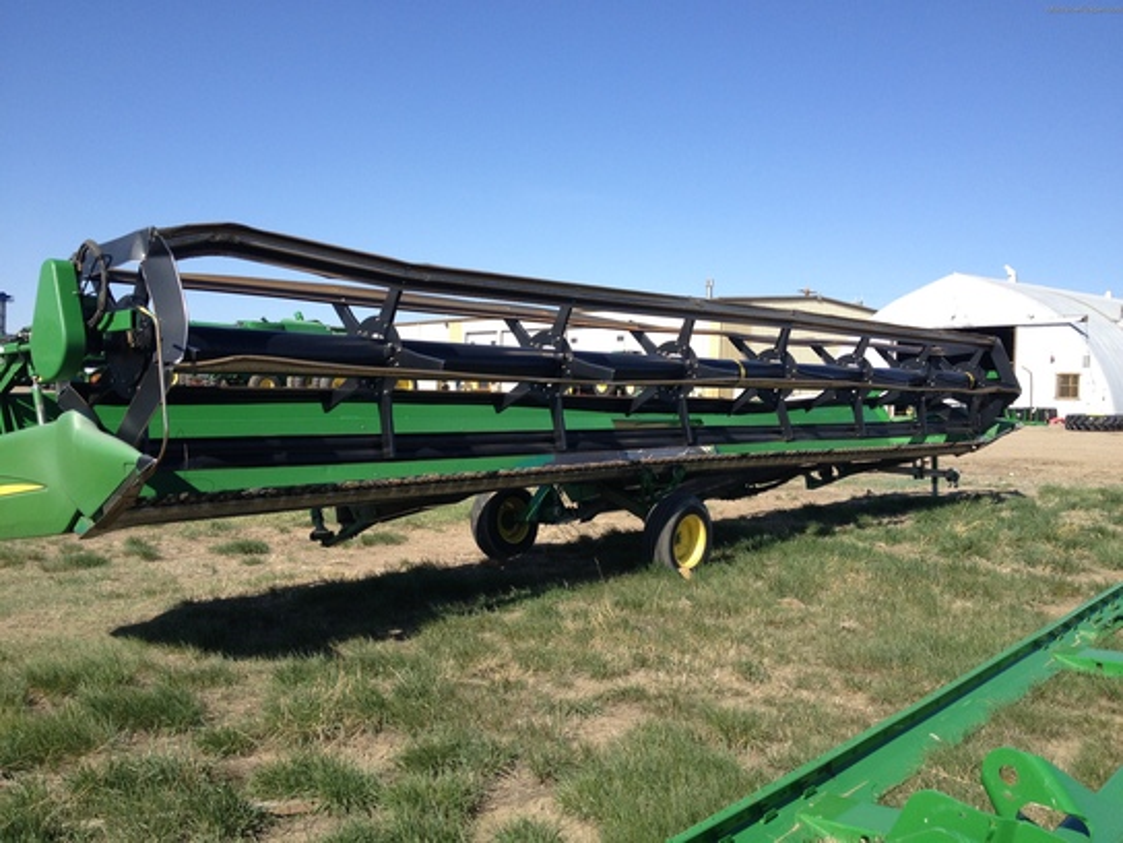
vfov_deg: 40.7
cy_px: 422
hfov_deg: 52.6
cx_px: 562
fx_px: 1135
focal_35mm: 35
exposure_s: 1/1227
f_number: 2.4
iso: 50
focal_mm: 4.28
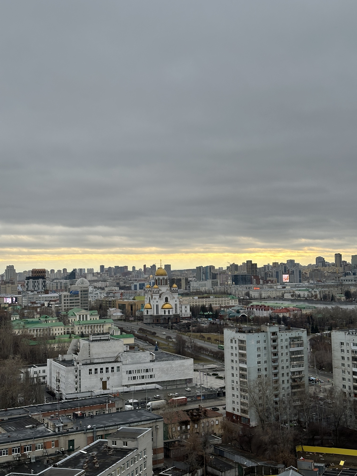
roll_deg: +0.7
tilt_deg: +3.1
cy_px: 238
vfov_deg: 39.7
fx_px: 660
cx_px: 178
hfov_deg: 30.3
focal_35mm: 48
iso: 64
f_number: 1.78
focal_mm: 6.86
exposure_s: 1/580
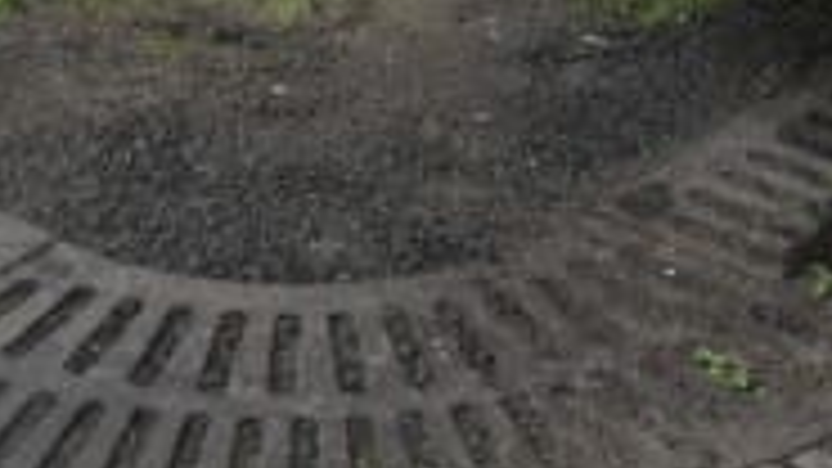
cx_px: 418
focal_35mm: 156
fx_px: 3441
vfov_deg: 6.8
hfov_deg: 13.8
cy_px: -1089
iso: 200
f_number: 5
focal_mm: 24
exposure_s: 1/250
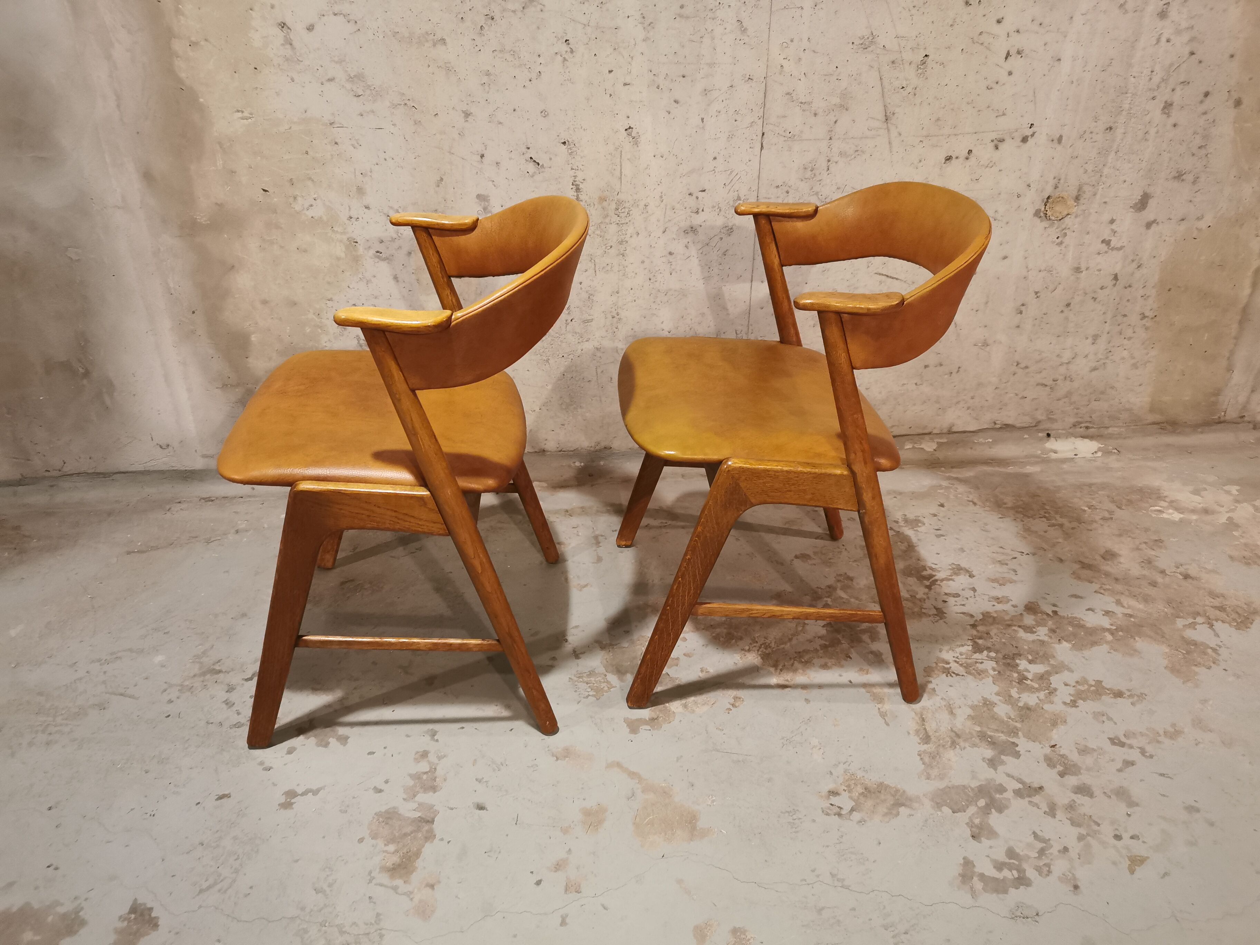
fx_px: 983
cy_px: 472
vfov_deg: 51.4
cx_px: 630
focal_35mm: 27
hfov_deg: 65.3
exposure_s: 1/25
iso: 500
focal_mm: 5.58
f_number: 1.8
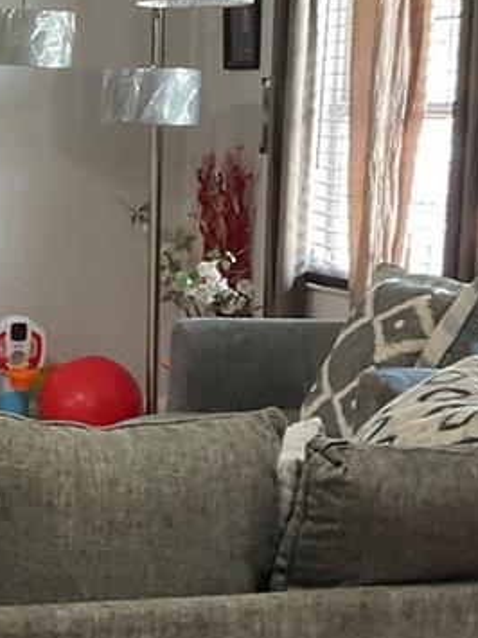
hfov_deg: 14.3
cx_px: -198
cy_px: 320
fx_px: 1805
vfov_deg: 20.0
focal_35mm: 98
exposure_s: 1/60
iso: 160
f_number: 1.8
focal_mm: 3
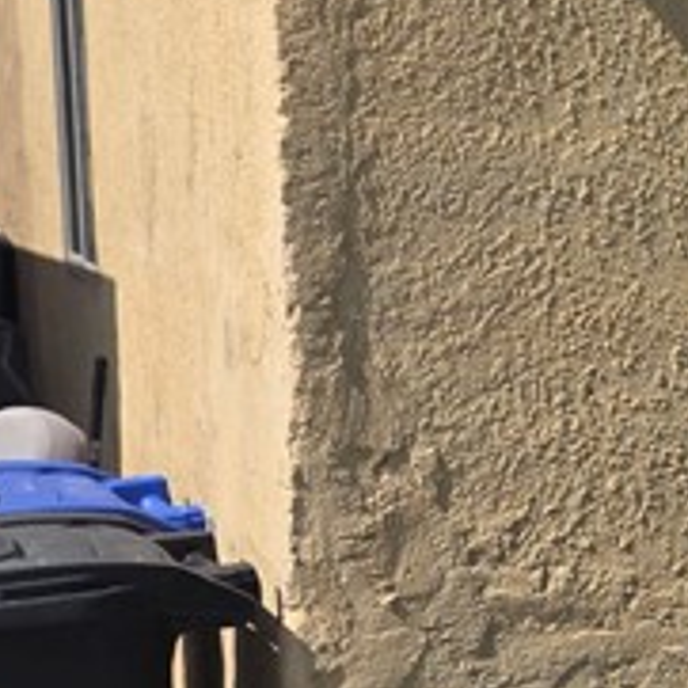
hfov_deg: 11.4
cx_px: 1836
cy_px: 430
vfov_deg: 15.1
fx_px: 2586
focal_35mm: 115
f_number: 1.7
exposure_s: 1/6355
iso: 80
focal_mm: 6.25
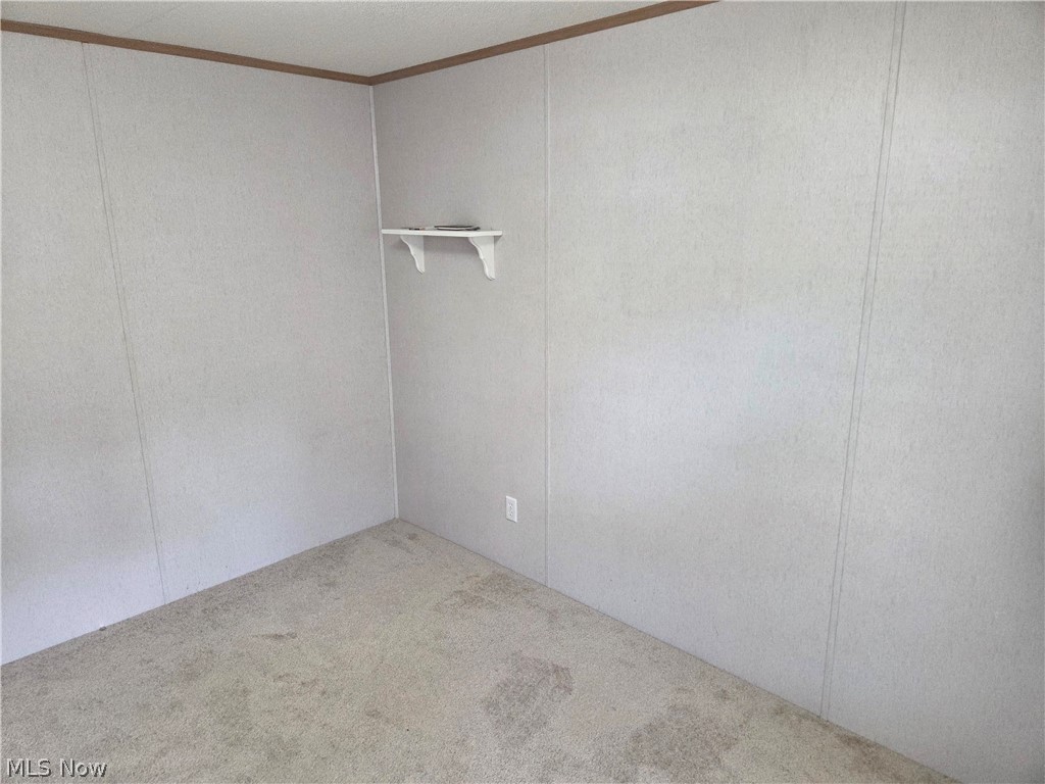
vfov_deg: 58.9
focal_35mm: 23
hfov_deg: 73.9
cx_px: 522
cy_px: 392
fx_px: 694
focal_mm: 5.4
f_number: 1.8
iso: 320
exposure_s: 1/120
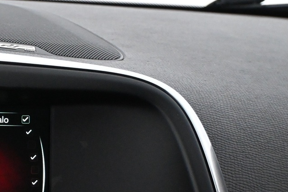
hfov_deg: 20.3
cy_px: 169
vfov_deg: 14.2
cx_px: -39
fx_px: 762
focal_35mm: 95
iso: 5000
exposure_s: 1/60
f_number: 4.2
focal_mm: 25
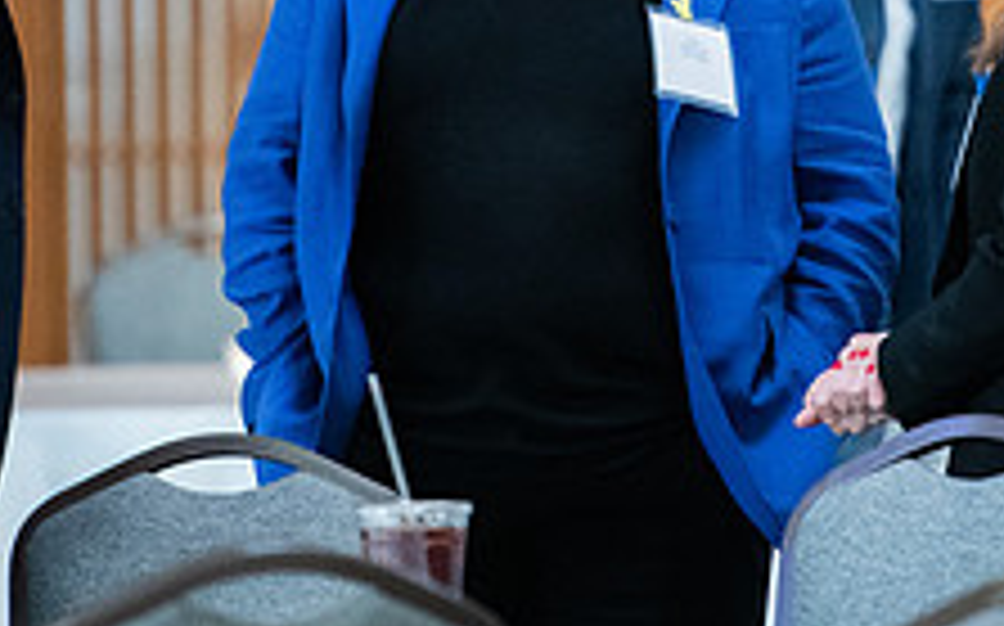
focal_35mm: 656
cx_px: 778
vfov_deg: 2.0
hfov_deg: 3.2
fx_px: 17936
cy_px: -116
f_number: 2.8
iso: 3200
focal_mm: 200
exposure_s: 1/200
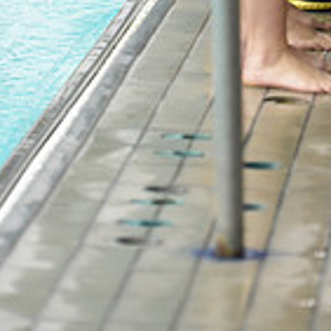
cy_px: -242
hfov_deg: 4.8
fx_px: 3959
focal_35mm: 366
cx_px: 431
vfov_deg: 4.7
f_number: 2.8
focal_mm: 105
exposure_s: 1/500
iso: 3200
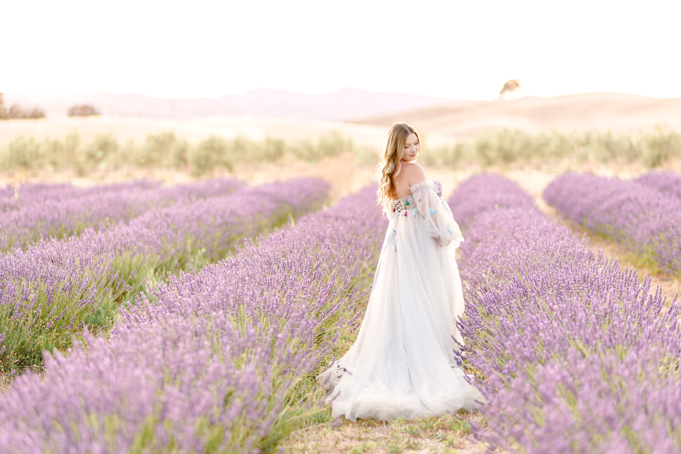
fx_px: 1608
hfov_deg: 23.9
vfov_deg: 16.1
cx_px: 340
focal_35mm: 85
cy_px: 227
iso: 125
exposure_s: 1/250
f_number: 1.6
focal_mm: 85
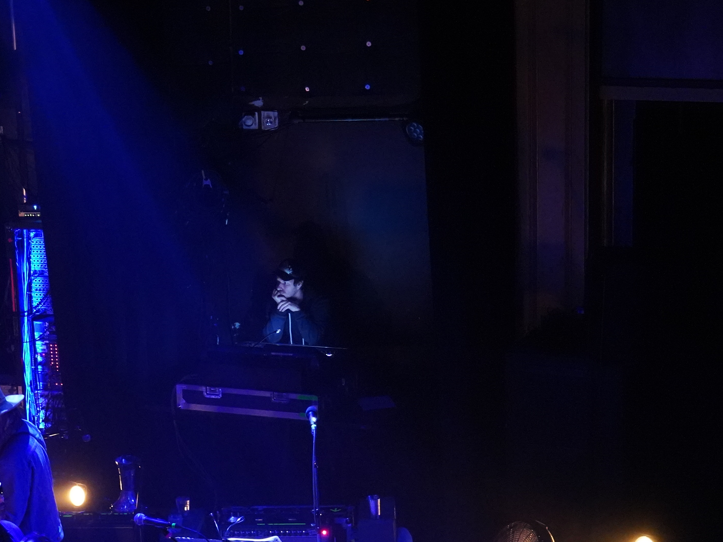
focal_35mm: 100
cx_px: 114
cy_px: 394
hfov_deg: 19.4
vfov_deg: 14.7
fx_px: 2089
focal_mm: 49
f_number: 4
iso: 12800
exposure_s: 1/60
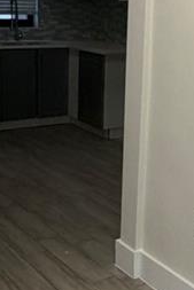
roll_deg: -2.7
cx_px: 158
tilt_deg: -9.4
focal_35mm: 69
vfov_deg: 29.0
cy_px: 95
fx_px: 557
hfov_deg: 19.5
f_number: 2.2
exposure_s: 1/60
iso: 200
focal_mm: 2.22
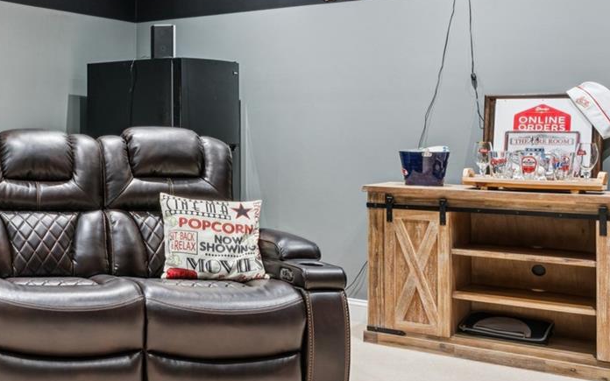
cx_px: -90
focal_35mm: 50
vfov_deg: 25.6
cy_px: 123
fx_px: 833
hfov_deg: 33.9
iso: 100
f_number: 13
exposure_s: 2.5
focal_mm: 16.7
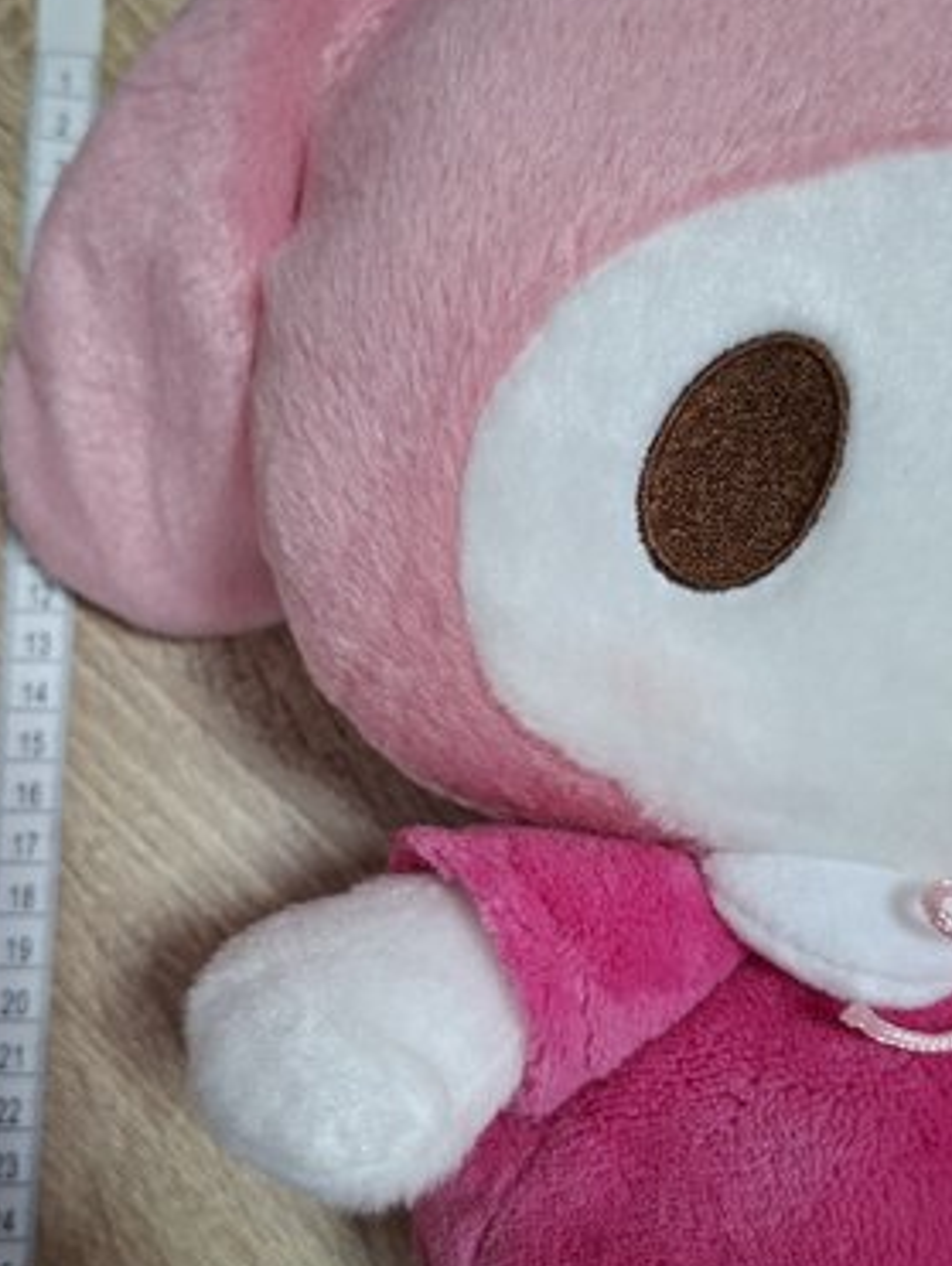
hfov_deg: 42.9
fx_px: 1208
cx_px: 416
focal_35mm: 33
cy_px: 691
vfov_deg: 55.2
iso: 250
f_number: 1.8
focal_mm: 5.54
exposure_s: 1/40
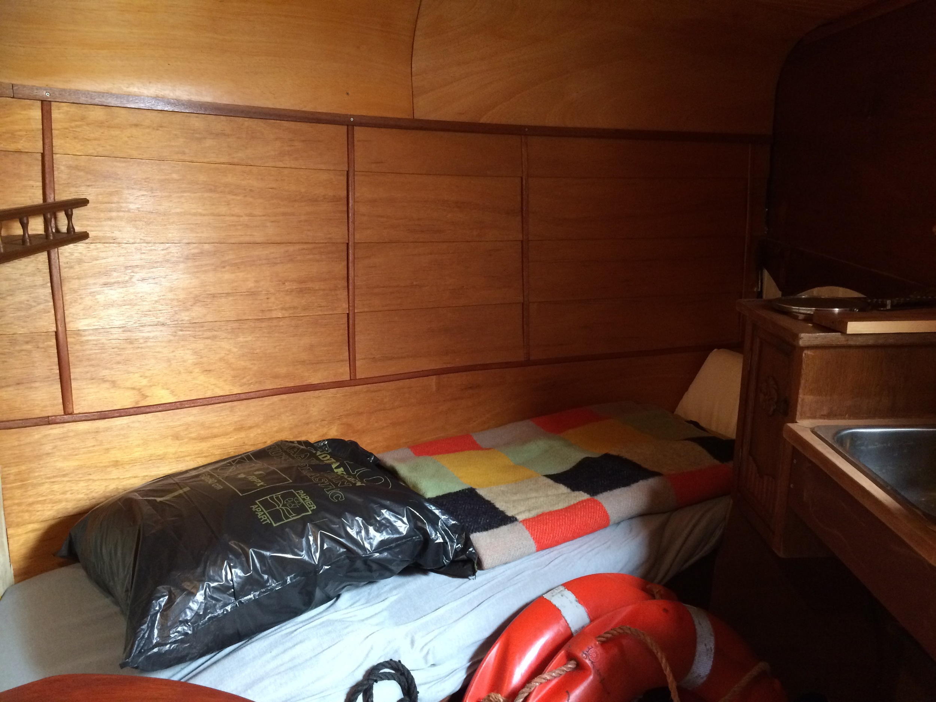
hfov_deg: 61.7
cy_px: 351
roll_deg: +1.0
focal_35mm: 29
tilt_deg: -15.7
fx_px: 784
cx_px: 468
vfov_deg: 48.2
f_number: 2.2
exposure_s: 1/33
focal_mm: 4.15
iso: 320
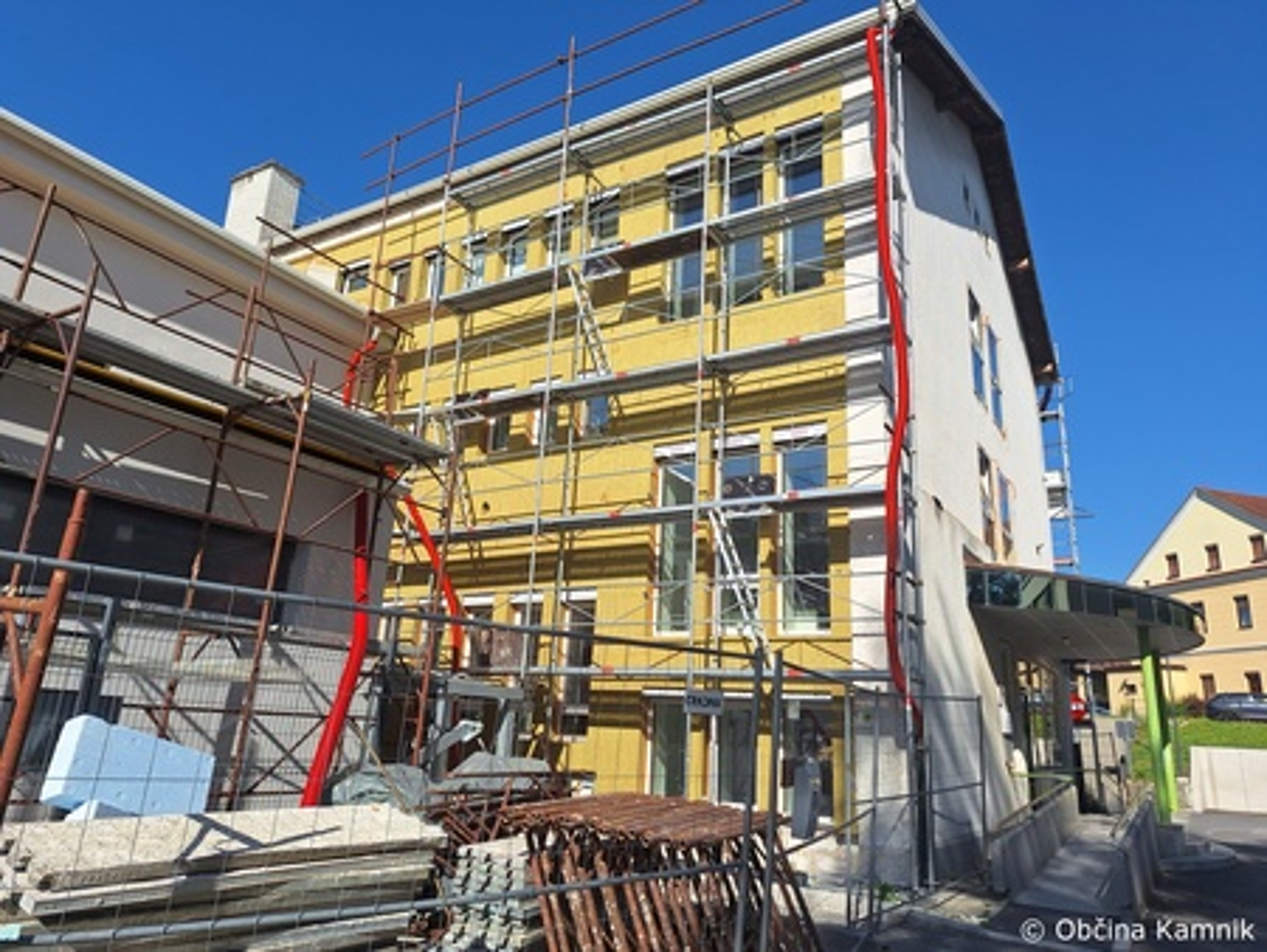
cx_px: 634
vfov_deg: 58.9
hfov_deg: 73.9
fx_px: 842
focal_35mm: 23
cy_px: 476
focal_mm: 5.54
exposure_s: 1/3472
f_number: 1.8
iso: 40
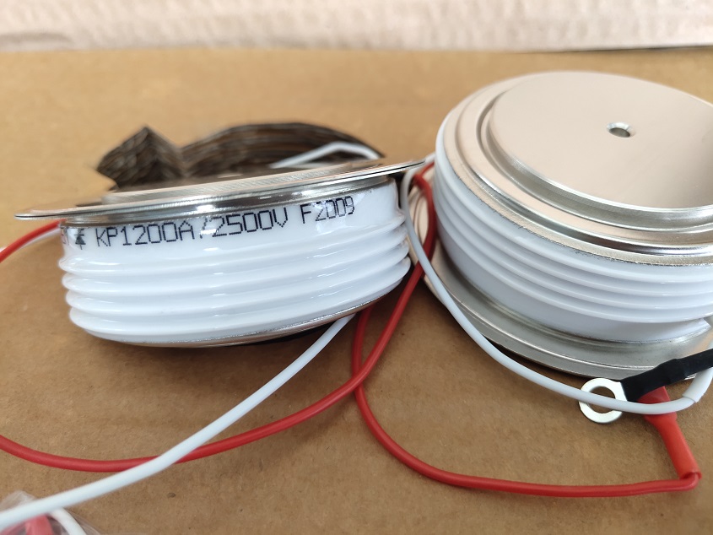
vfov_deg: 48.2
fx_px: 597
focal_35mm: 29
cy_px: 268
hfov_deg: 61.7
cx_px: 356
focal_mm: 4.27
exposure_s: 1/50
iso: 211
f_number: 1.8
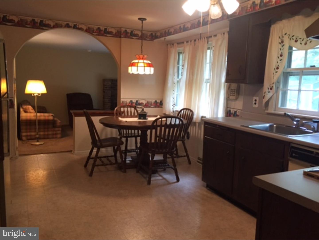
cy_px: 120
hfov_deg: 61.7
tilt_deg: -8.3
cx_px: 160
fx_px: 267
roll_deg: -2.1
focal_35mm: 29
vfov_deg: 48.2
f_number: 2.2
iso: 160
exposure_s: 1/30
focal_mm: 4.15
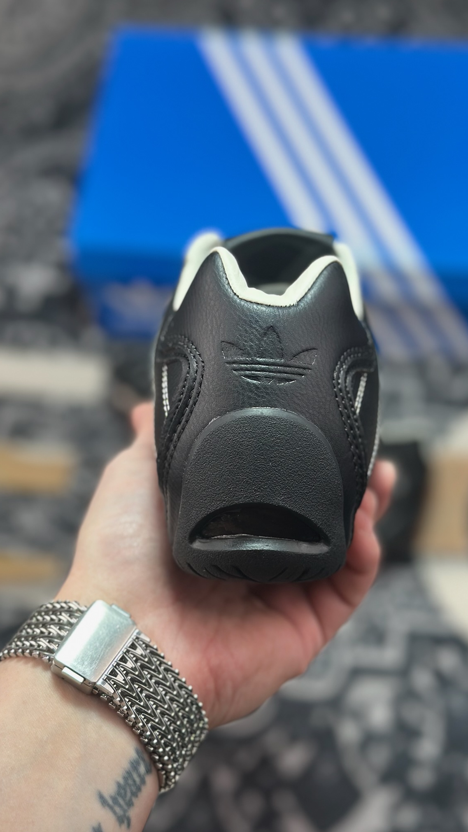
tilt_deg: -60.2
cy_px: 417
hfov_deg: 22.6
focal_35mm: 53
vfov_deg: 39.2
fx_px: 1169
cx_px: 279
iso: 80
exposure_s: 1/450
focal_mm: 6.86
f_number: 1.78
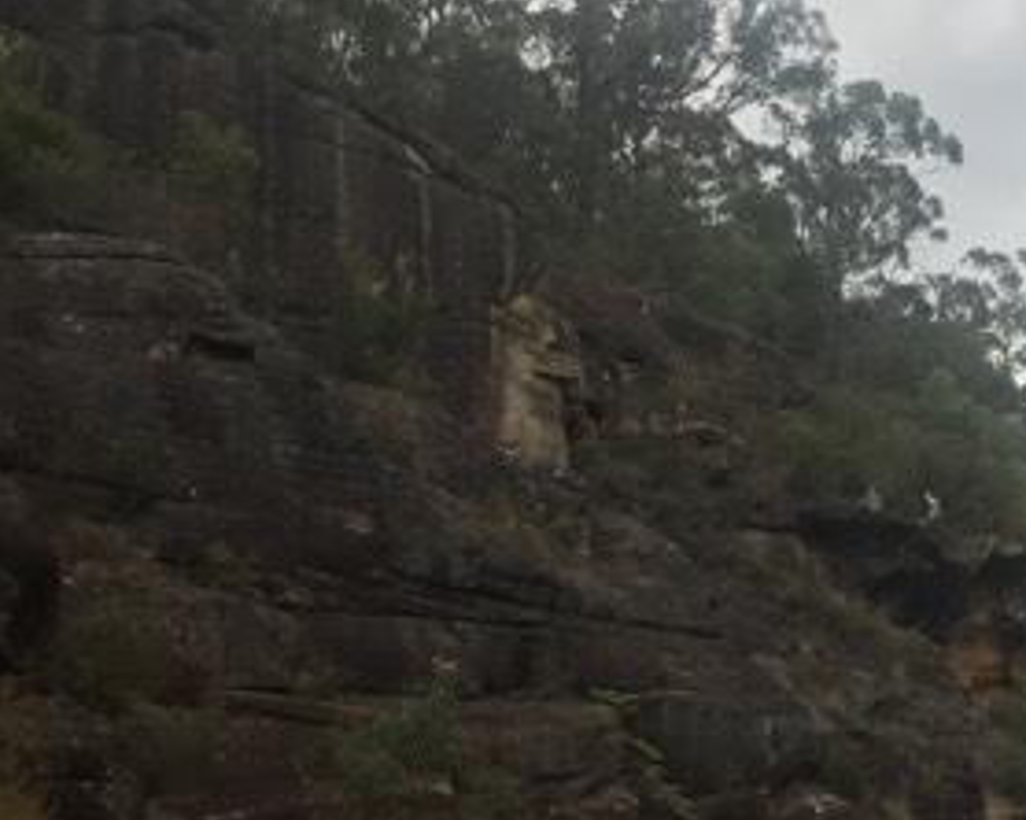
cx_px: 771
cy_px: 598
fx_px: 1608
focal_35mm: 53
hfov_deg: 34.6
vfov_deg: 28.2
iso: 32
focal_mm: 4.15
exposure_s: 1/286
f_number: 2.2
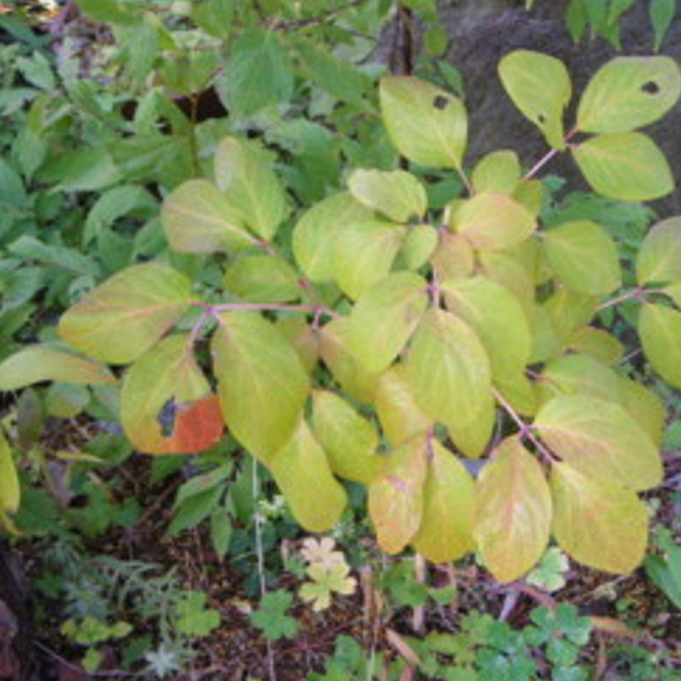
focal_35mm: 56
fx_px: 1246
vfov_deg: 30.6
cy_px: 335
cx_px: 543
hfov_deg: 29.9
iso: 250
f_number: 3.8
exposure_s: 1/50
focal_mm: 6.1
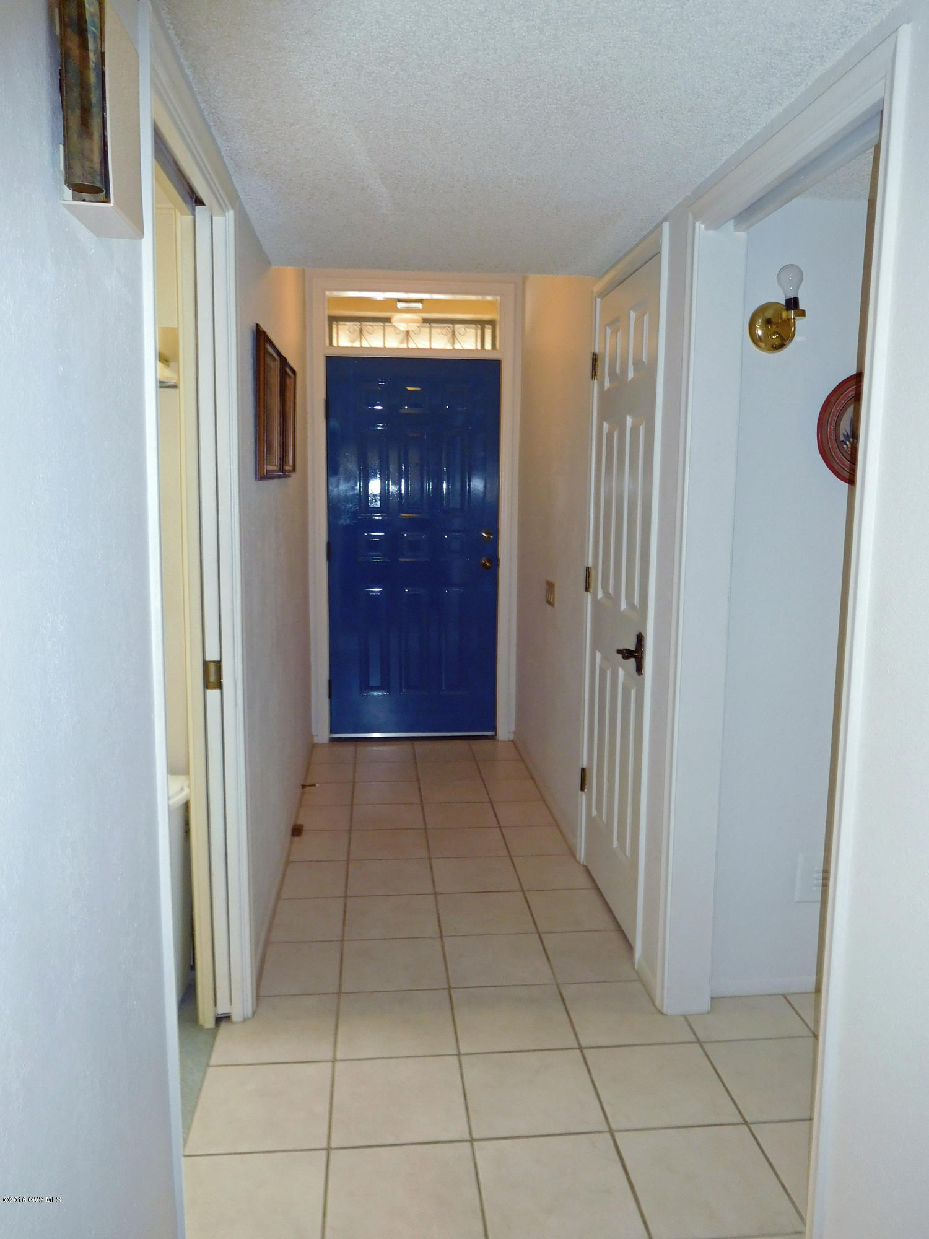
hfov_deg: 54.9
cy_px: 620
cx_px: 464
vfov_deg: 69.4
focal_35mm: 25
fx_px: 895
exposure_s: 1/30
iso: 200
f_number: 3.4
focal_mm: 4.5
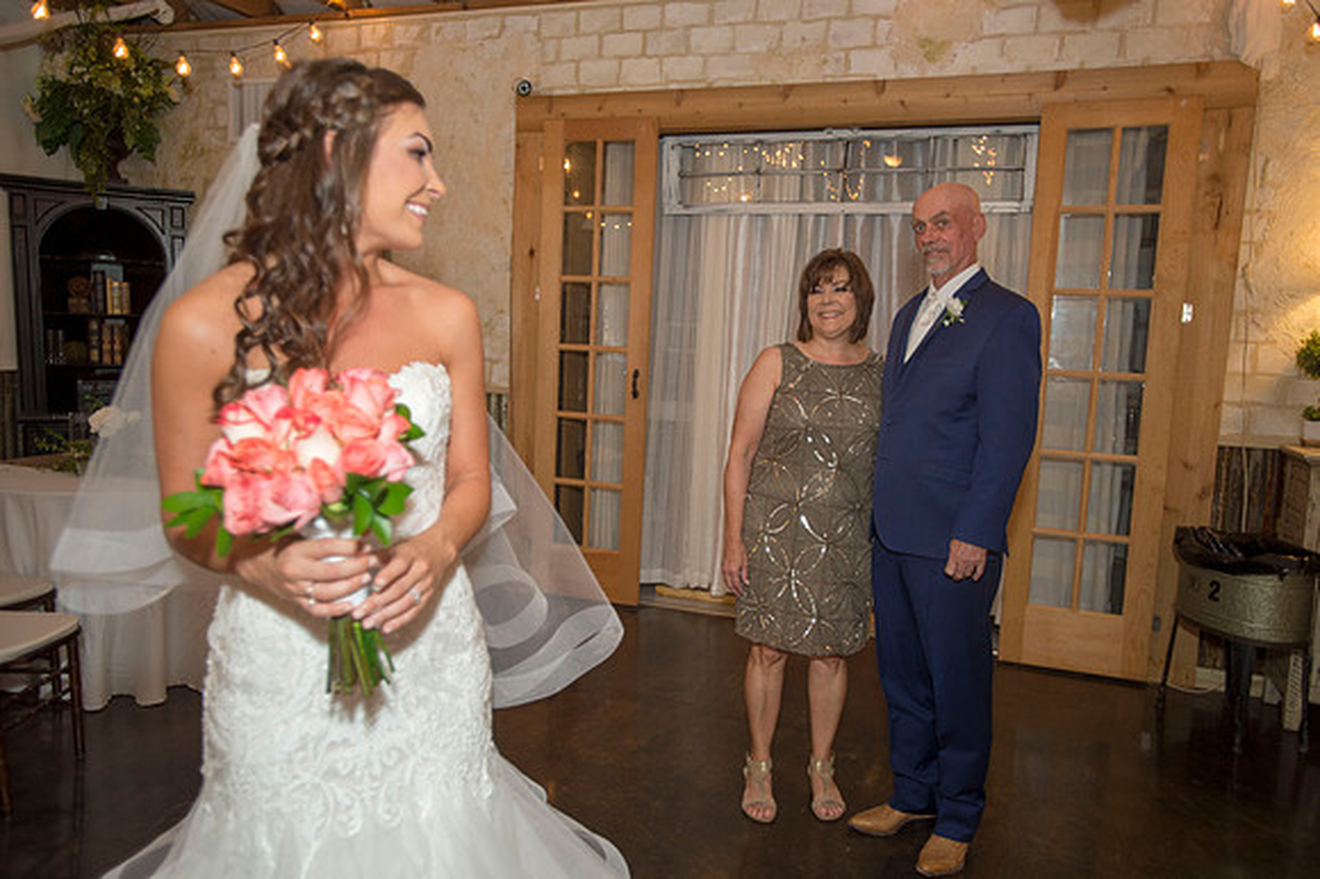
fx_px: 953
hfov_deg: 69.4
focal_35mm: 26
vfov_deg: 49.5
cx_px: 660
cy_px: 440
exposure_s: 1/80
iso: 640
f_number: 2.8
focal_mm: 26
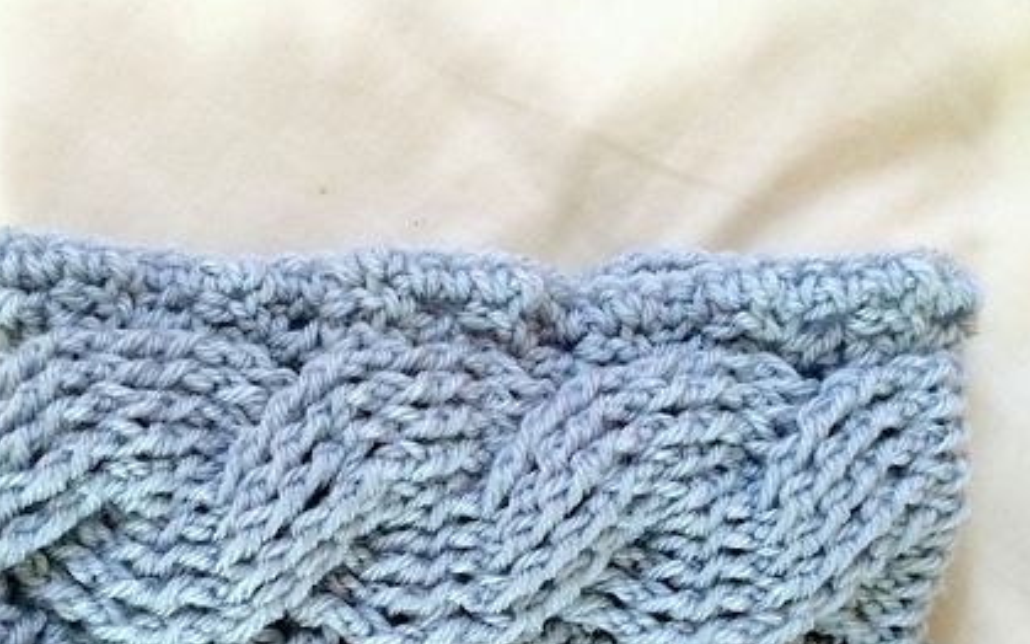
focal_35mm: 47
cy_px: 489
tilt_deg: -85.3
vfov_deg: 27.0
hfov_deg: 42.5
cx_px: 442
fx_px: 1320
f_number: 2.2
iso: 64
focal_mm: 4.15
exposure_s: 1/30
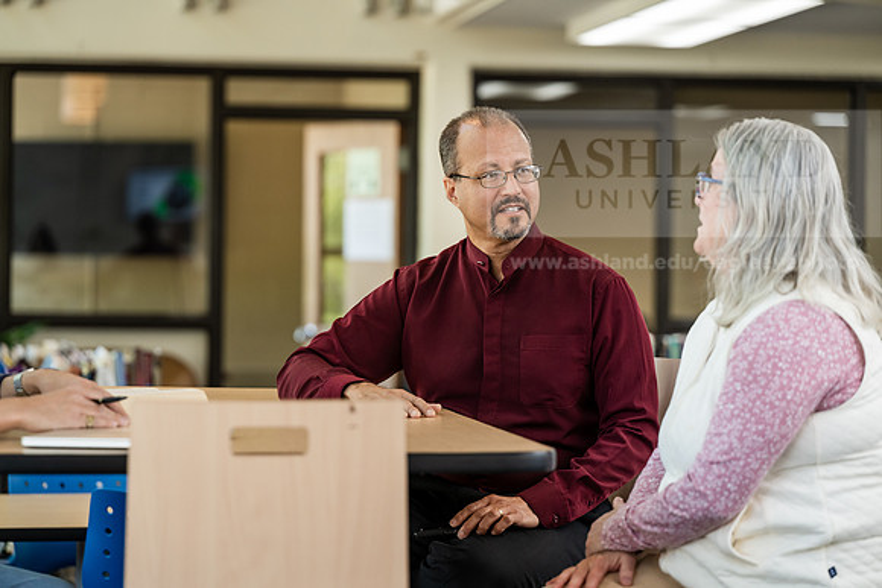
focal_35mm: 115
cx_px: 441
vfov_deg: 11.9
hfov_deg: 17.8
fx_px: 2818
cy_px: 294
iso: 640
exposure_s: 1/200
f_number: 3.2
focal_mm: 115
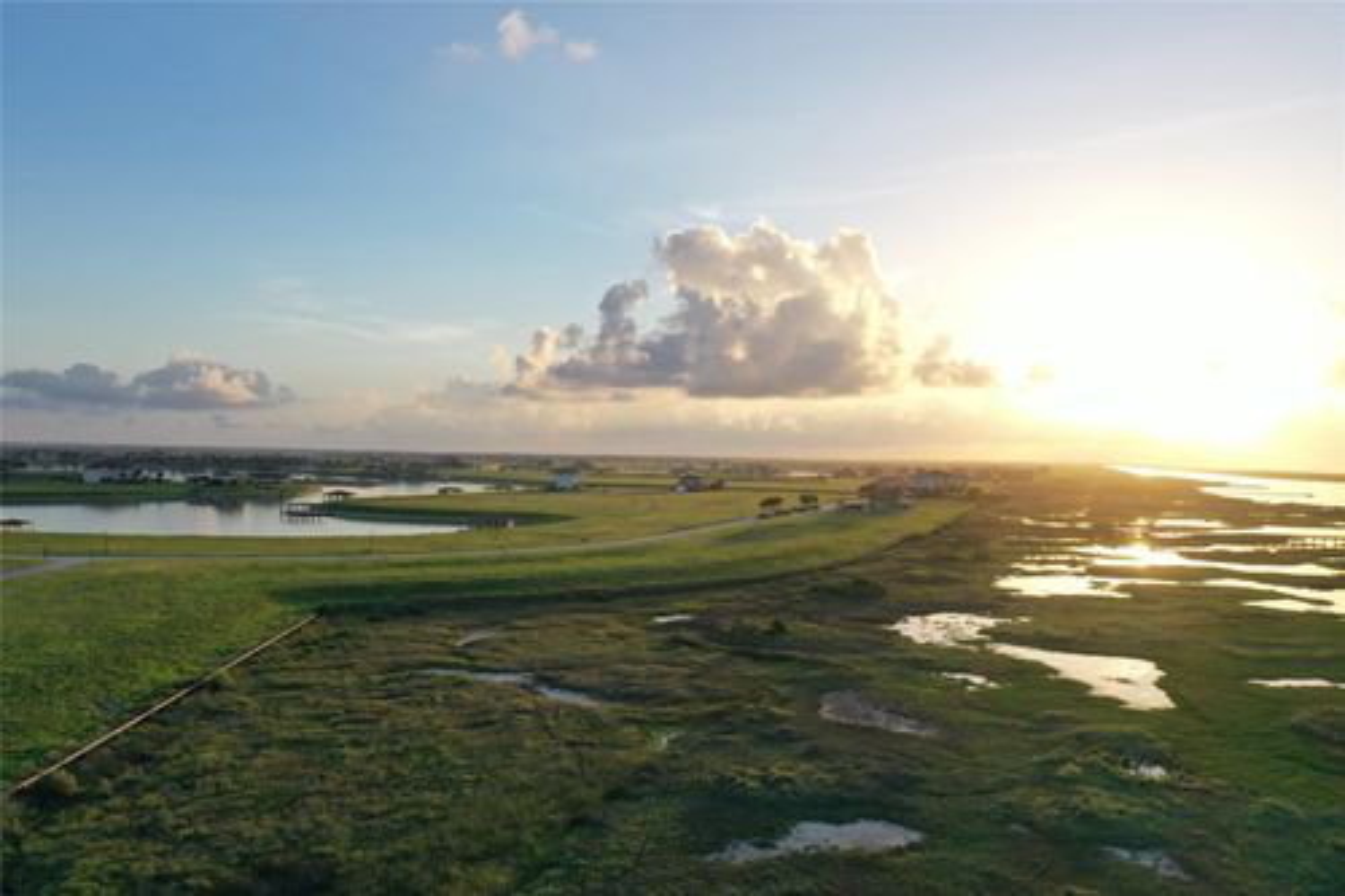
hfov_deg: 65.5
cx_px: 672
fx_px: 1046
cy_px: 448
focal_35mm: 28
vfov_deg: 46.4
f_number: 5
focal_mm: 10.26
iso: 100
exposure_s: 1/320
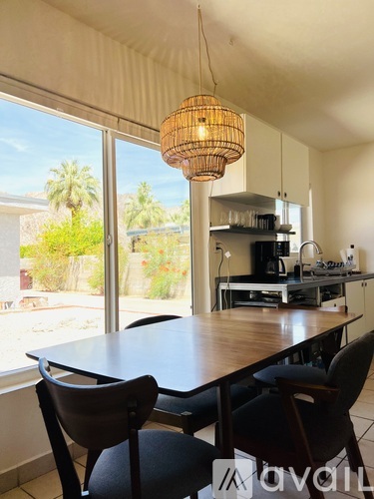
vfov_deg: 67.3
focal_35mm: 26
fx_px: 375
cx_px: 187
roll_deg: +0.7
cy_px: 250
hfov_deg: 53.1
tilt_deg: +3.5
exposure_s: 1/662
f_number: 1.5
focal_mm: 5.7
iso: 50
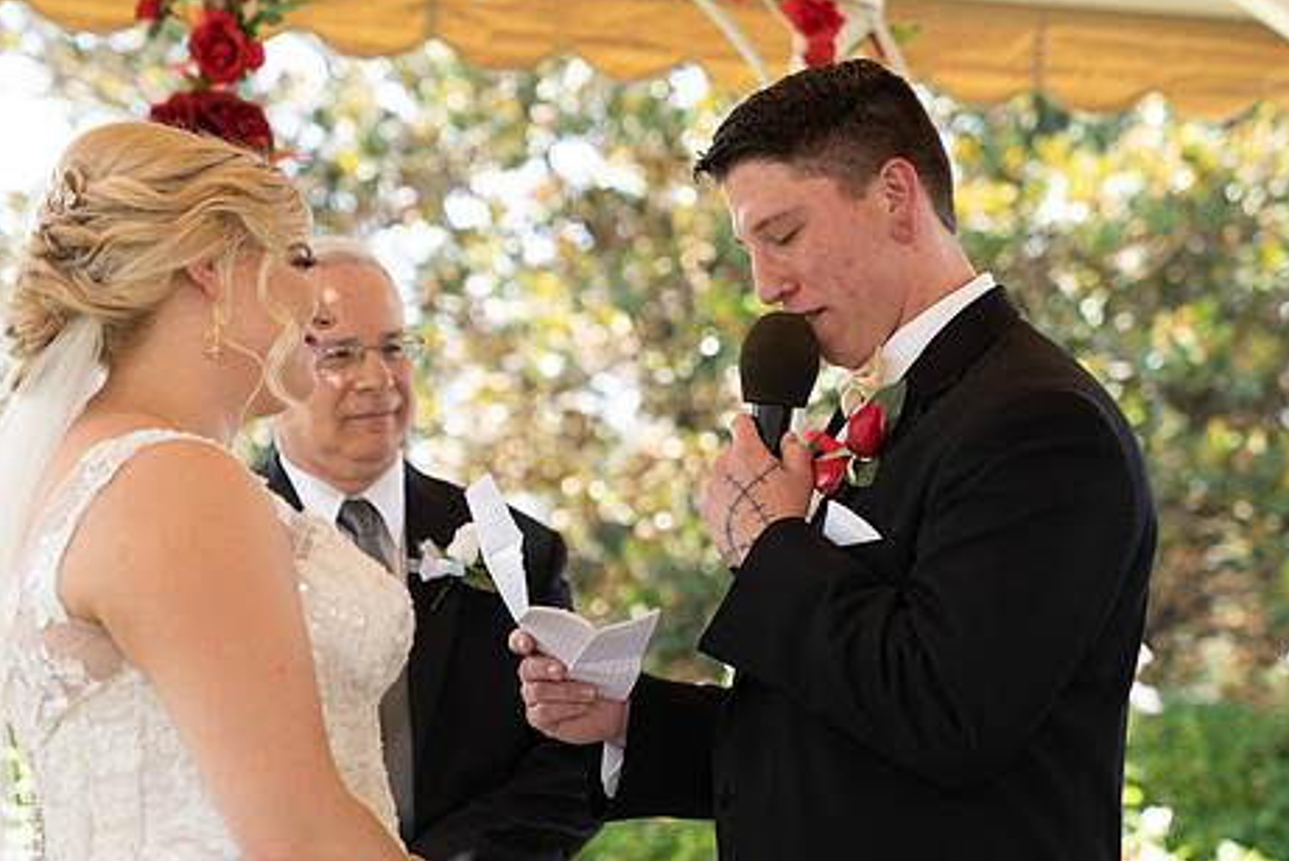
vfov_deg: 15.5
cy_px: 507
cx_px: 721
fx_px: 3153
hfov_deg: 23.1
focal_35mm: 88
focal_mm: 70
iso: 100
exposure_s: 1/100
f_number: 3.2
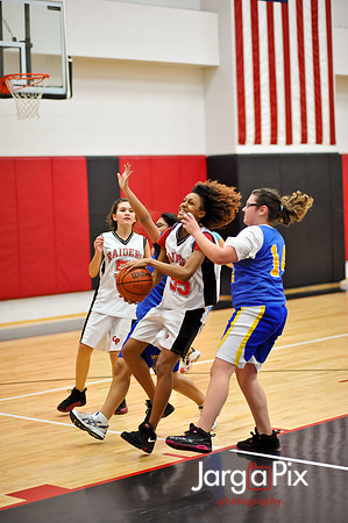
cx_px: 174
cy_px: 262
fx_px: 1235
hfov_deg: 16.0
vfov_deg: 23.9
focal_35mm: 85
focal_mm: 85
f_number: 2
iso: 2000
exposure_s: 1/500
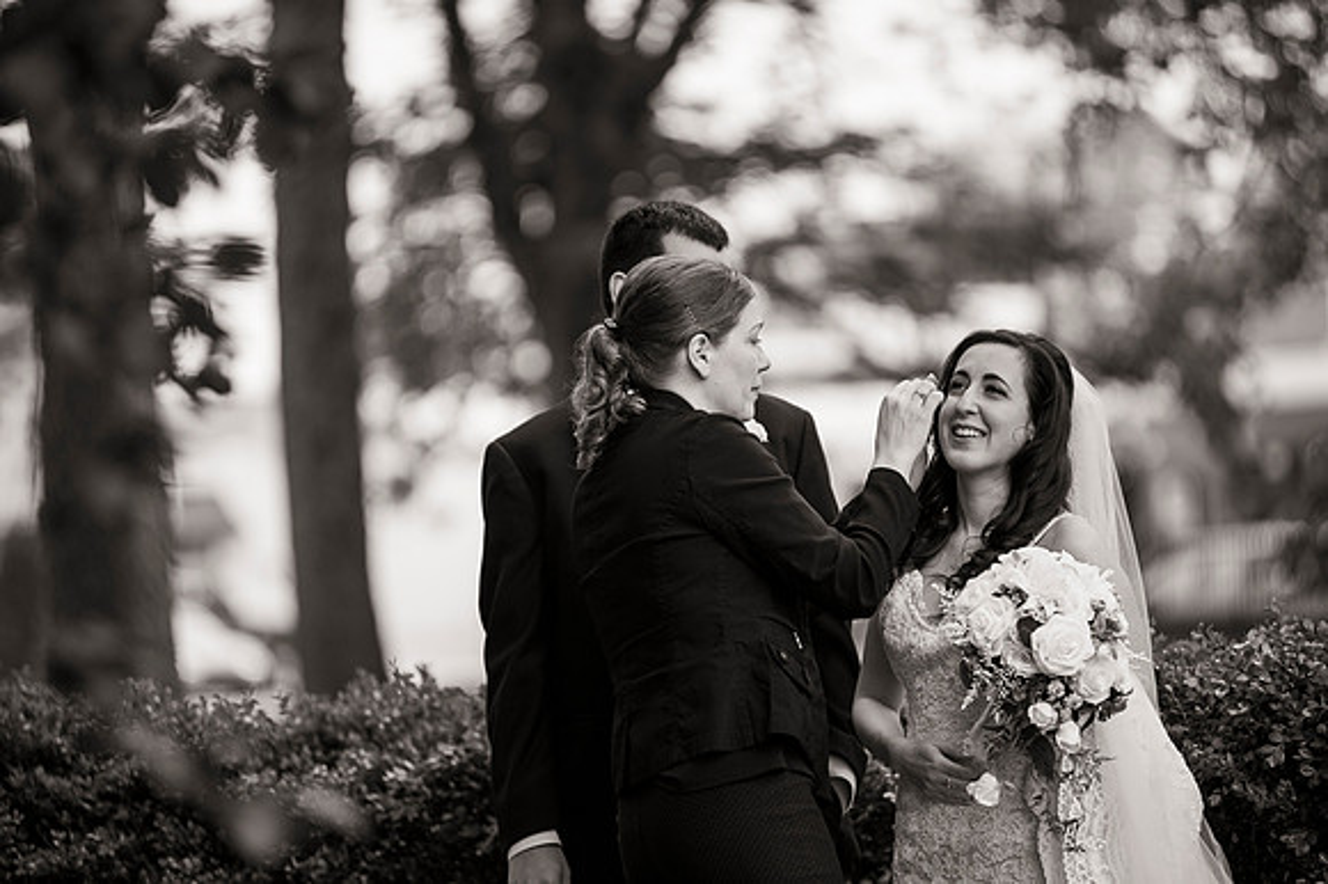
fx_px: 7373
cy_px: 442
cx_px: 664
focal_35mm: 200
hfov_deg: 10.3
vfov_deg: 6.9
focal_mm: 200
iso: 200
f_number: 2.8
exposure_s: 1/1000
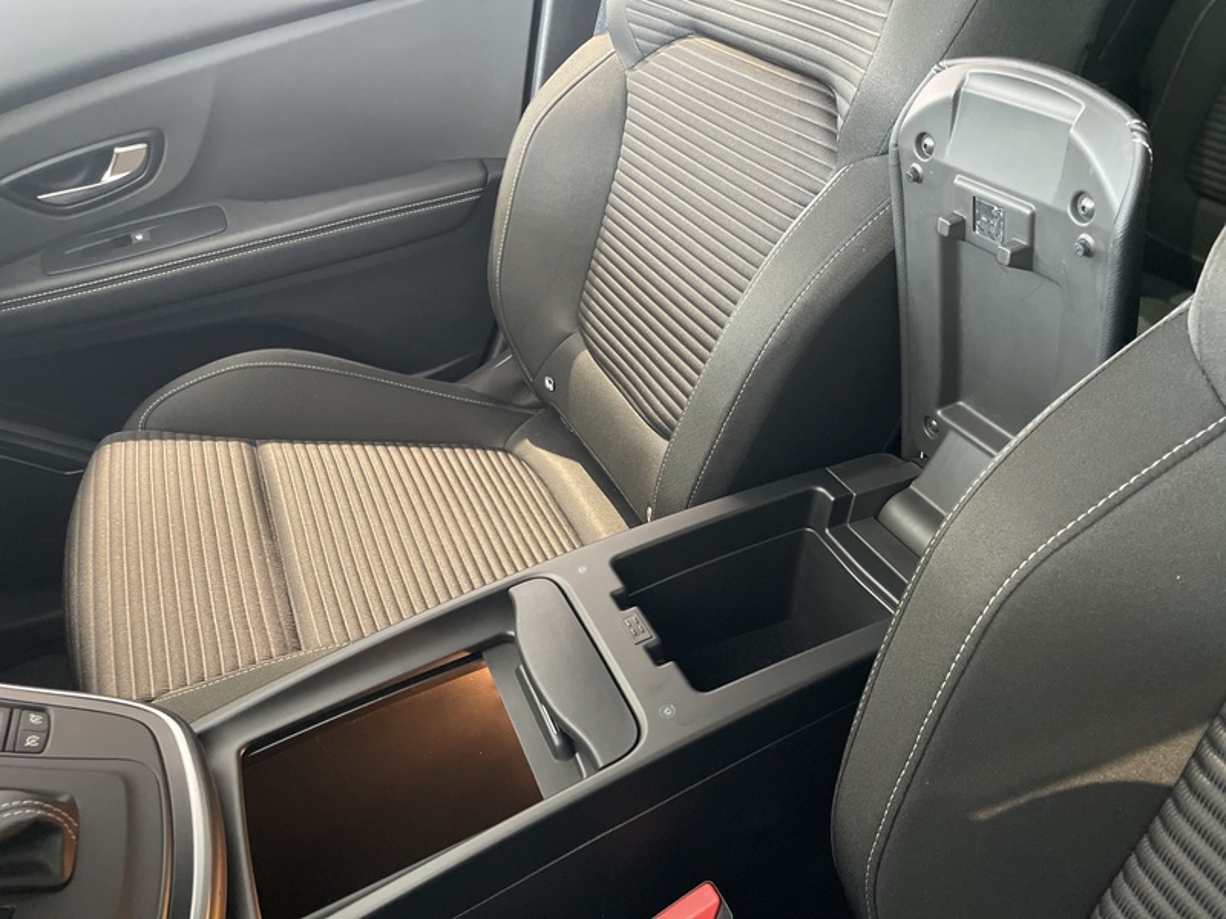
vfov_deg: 53.1
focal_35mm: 26
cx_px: 613
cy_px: 460
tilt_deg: -34.9
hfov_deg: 67.3
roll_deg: -0.3
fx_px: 921
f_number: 1.6
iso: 500
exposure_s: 1/25
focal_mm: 4.2
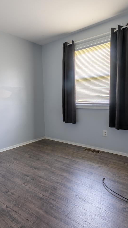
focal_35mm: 23
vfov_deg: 78.7
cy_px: 118
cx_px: 67
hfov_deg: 49.5
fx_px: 139
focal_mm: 14
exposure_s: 1/6
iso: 100
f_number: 8
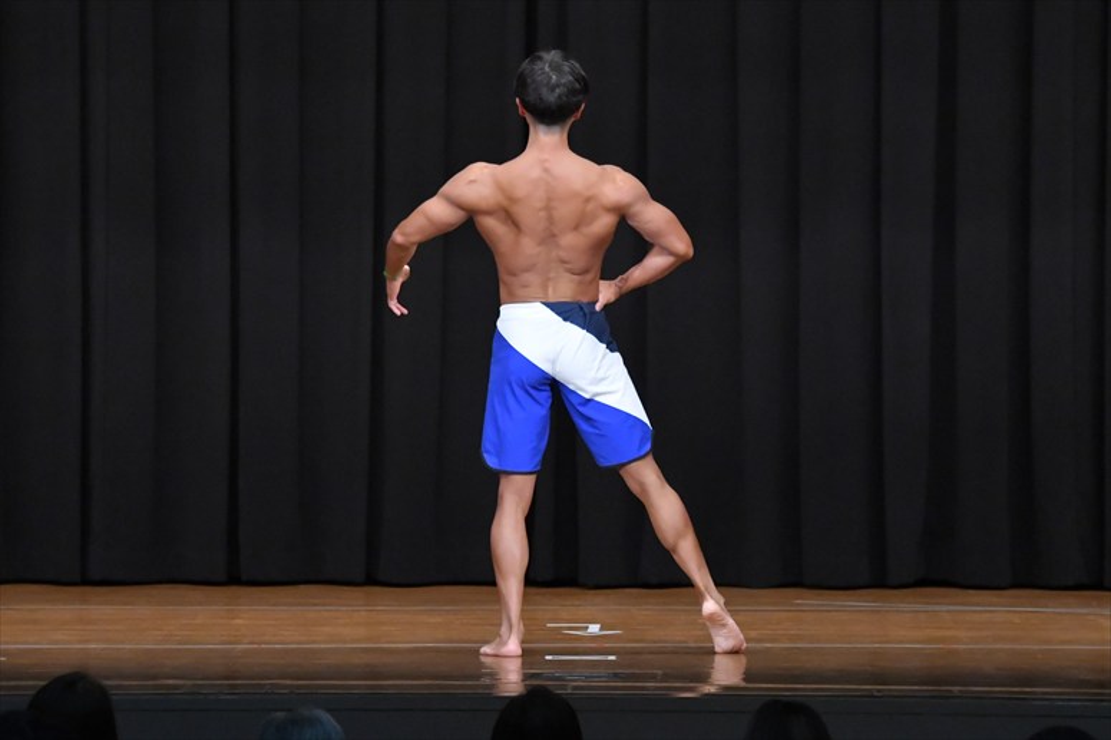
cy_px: 370
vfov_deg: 6.3
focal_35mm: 217
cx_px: 556
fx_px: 6694
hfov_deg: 9.5
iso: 8000
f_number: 5.6
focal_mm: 145
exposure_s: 1/400
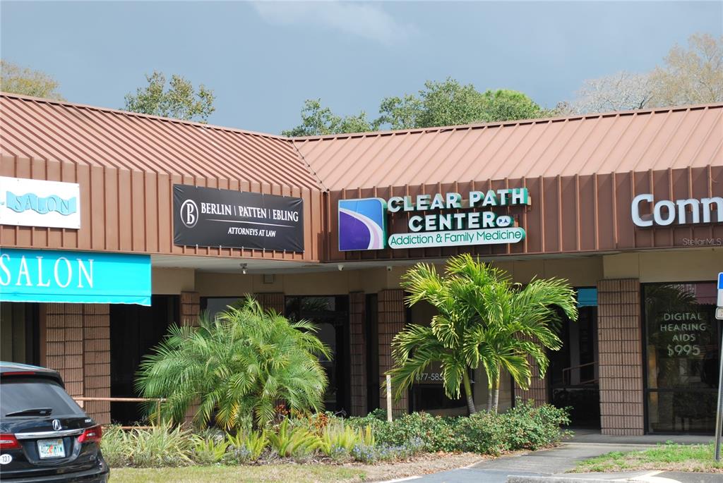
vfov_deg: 16.6
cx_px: 362
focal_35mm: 82
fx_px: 1658
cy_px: 242
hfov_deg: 24.6
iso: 100
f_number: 6.3
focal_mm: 55
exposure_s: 1/160
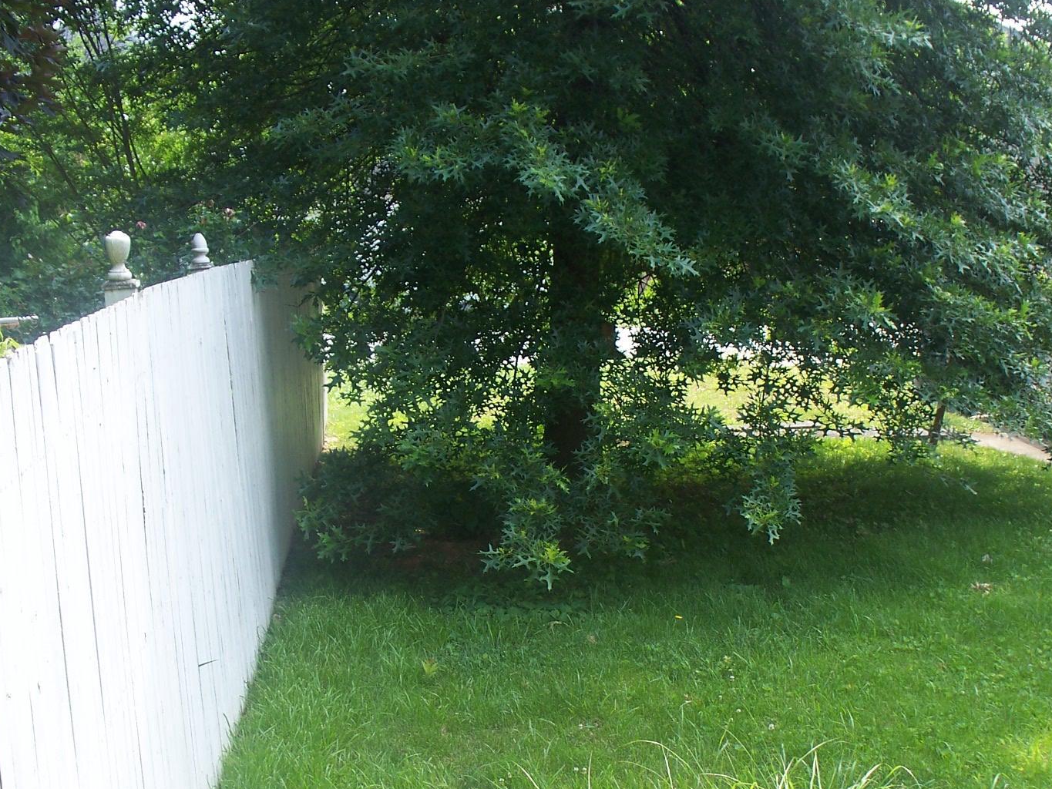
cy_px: 527
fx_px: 1641
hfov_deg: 35.5
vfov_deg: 26.9
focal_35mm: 54
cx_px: 586
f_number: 2.8
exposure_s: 1/200
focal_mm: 7.54
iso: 80
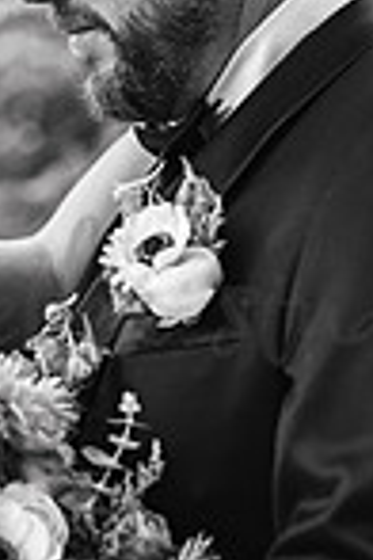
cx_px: -13
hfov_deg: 8.9
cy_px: 301
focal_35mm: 153
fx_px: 2378
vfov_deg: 13.4
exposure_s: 1/250
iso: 125
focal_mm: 50
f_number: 2.2
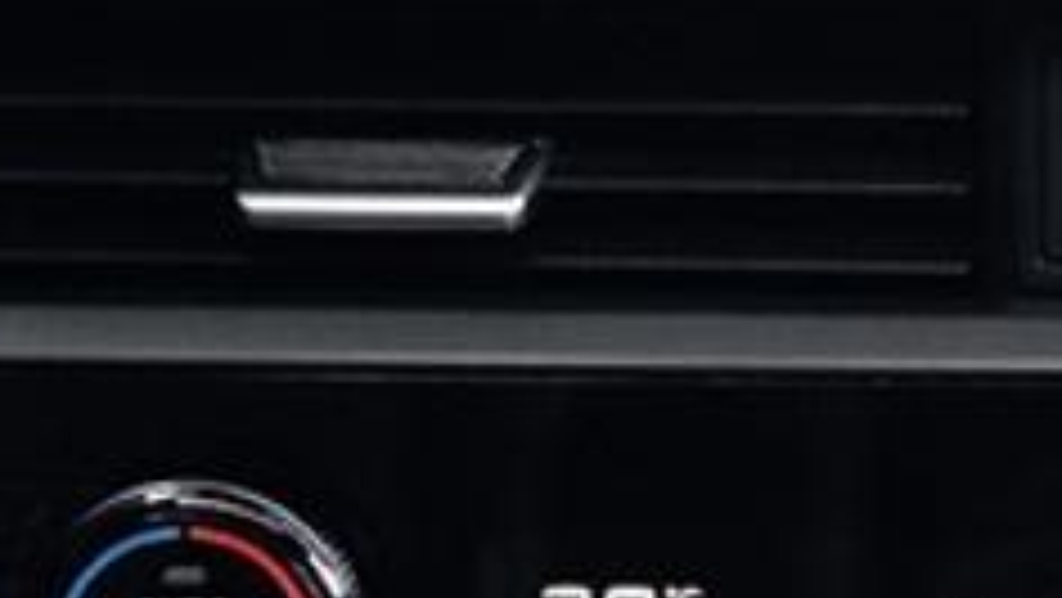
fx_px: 7240
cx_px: 1038
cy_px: -384
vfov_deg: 4.7
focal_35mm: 257
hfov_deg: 8.3
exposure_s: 1/250
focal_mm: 30
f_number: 4
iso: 500
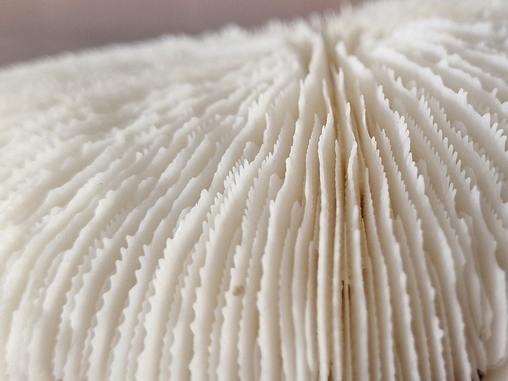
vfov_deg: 23.2
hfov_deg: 30.4
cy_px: 132
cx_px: 357
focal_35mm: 63
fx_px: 925
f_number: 1.8
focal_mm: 6.4
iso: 50
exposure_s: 1/212
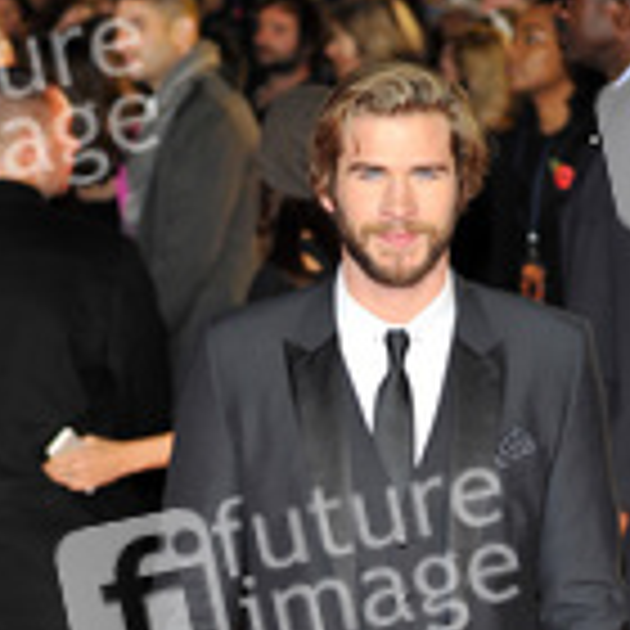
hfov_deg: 9.0
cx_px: 421
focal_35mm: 195
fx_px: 4015
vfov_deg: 8.8
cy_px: 801
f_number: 4
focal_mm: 80
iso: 1000
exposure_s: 1/250
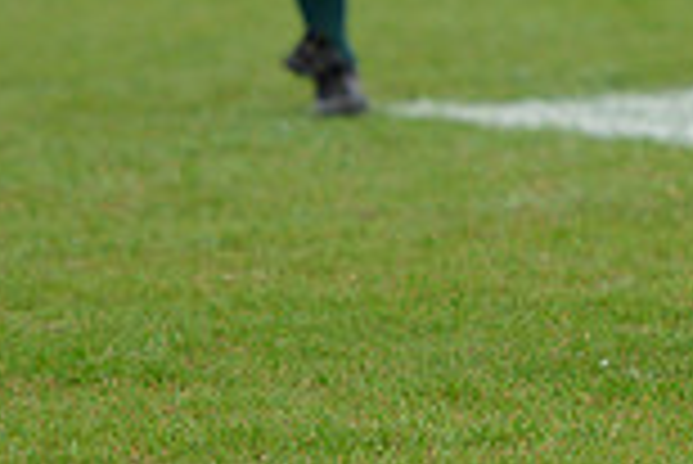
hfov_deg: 3.2
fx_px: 12331
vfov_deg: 2.1
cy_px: -403
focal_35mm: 640
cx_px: 1053
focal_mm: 170
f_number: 2.8
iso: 400
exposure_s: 1/500
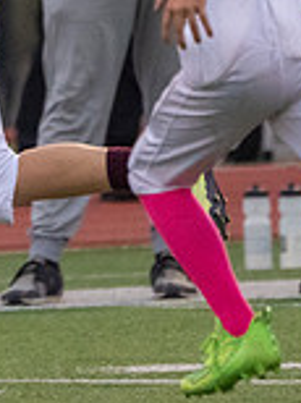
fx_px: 23206
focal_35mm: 1996
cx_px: -148
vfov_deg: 1.0
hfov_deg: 0.7
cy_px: -73
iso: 4000
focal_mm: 400
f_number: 5.6
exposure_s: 1/1000
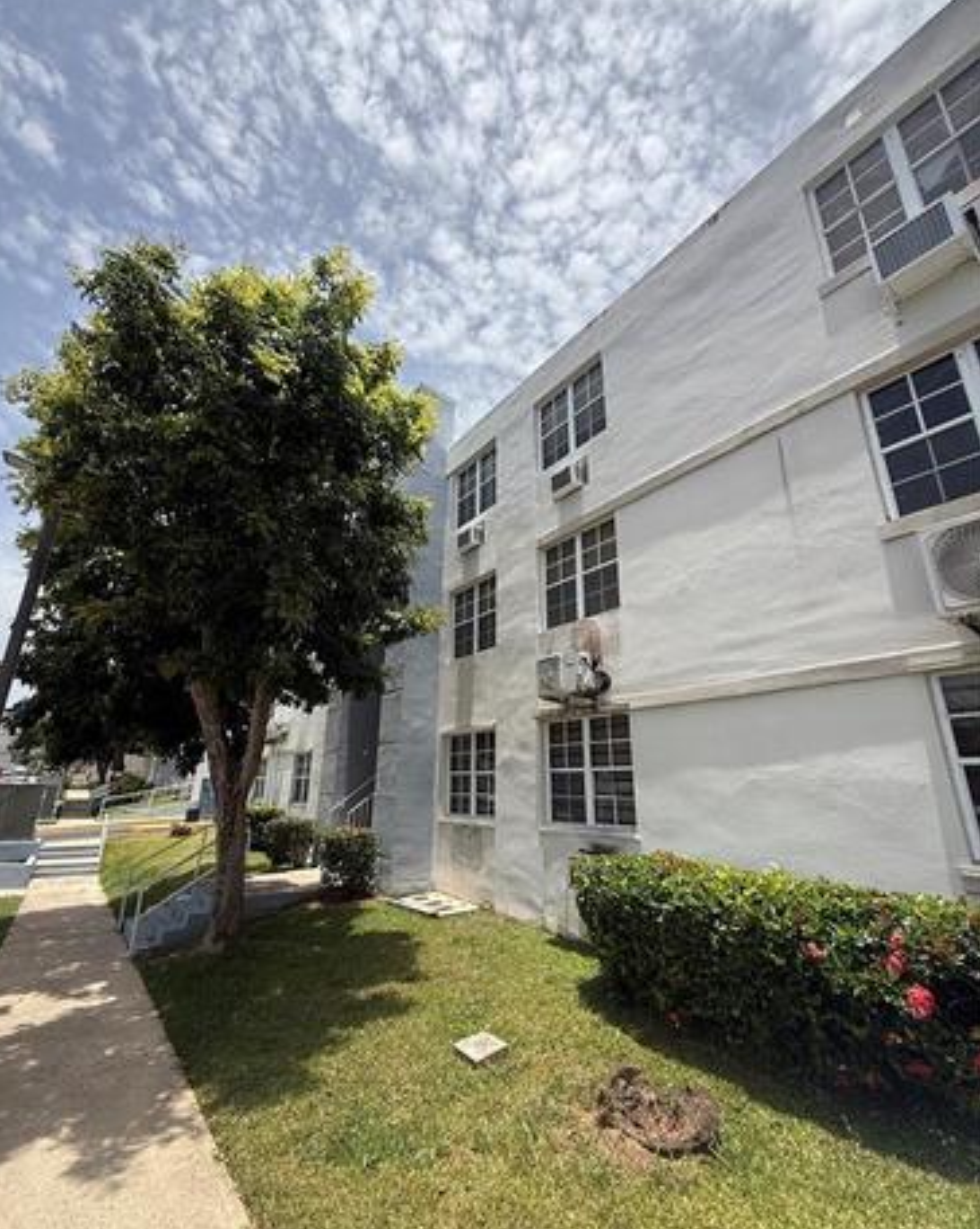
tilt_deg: +19.2
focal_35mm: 15
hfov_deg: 84.0
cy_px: 617
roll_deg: -1.2
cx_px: 481
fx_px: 545
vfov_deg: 96.8
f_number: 2.2
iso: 50
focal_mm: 2.22
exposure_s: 1/1901
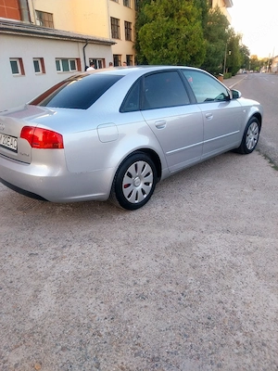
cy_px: 186
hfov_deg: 53.1
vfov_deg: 67.3
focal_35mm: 26
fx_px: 278
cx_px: 139
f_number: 1.8
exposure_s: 1/50
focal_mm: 4
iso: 25
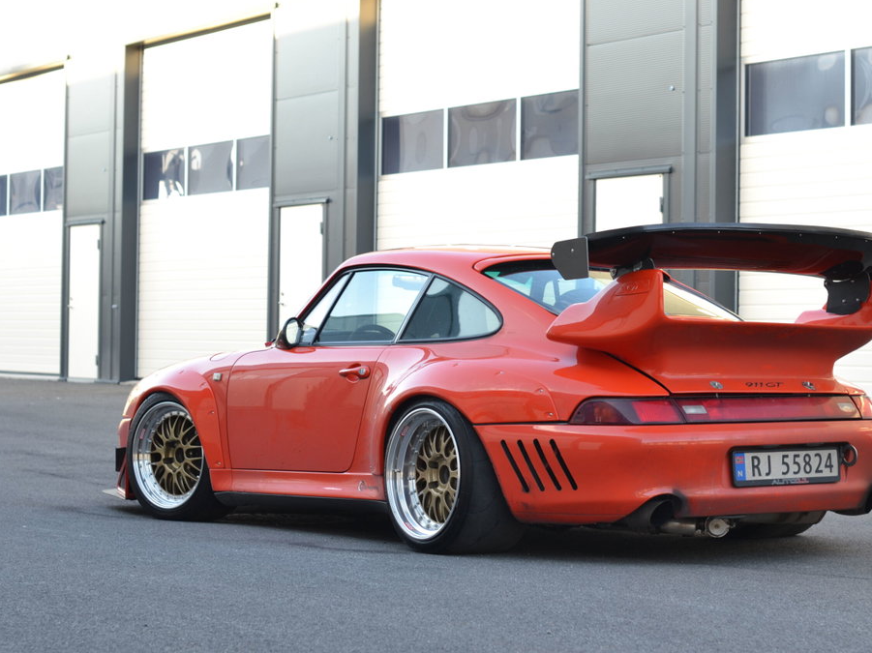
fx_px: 2065
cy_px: 326
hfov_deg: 23.8
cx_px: 462
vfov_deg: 18.0
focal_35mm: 82
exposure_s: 1/50
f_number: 3.5
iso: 100
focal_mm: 50
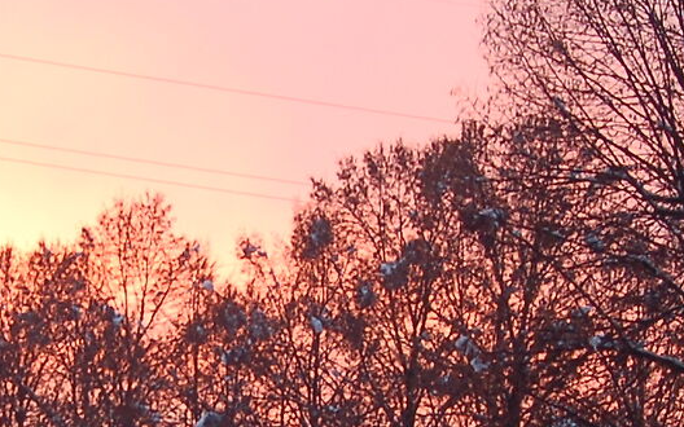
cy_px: 414
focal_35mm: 222
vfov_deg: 5.9
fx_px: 4138
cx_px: 95
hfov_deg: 9.4
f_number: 7.1
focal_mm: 32
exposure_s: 1/40
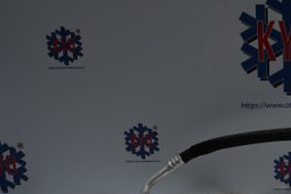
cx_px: 300
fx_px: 800
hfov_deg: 19.9
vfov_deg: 13.8
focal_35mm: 99
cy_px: 155
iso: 220
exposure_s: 1/50
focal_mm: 28
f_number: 4.5
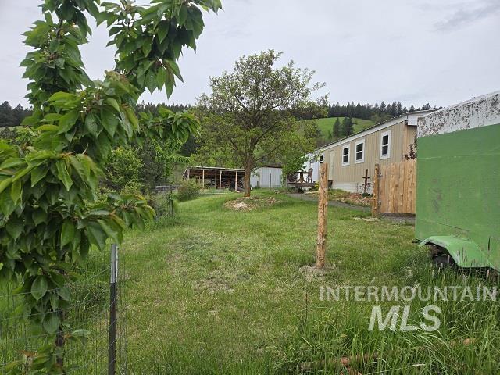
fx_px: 332
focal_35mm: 23
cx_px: 250
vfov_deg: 58.9
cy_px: 188
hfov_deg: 73.9
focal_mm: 5.4
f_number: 1.8
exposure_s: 1/1265
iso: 25
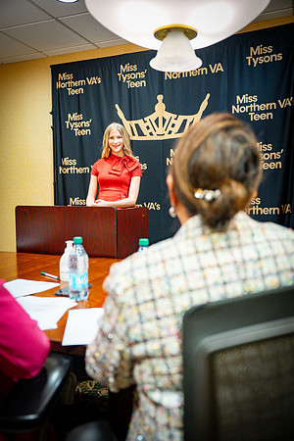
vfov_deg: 58.7
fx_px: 392
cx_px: 147
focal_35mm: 32
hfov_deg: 41.1
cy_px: 220
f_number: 2.8
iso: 1600
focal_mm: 32
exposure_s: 1/125
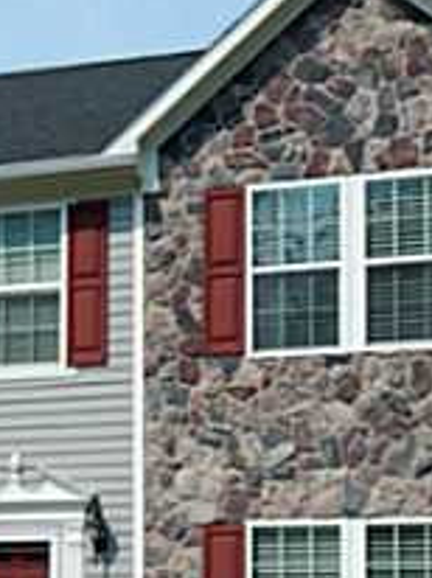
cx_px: -79
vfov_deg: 17.5
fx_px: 1817
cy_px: 614
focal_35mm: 109
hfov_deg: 13.2
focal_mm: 6.1
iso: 125
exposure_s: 1/400
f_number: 6.7
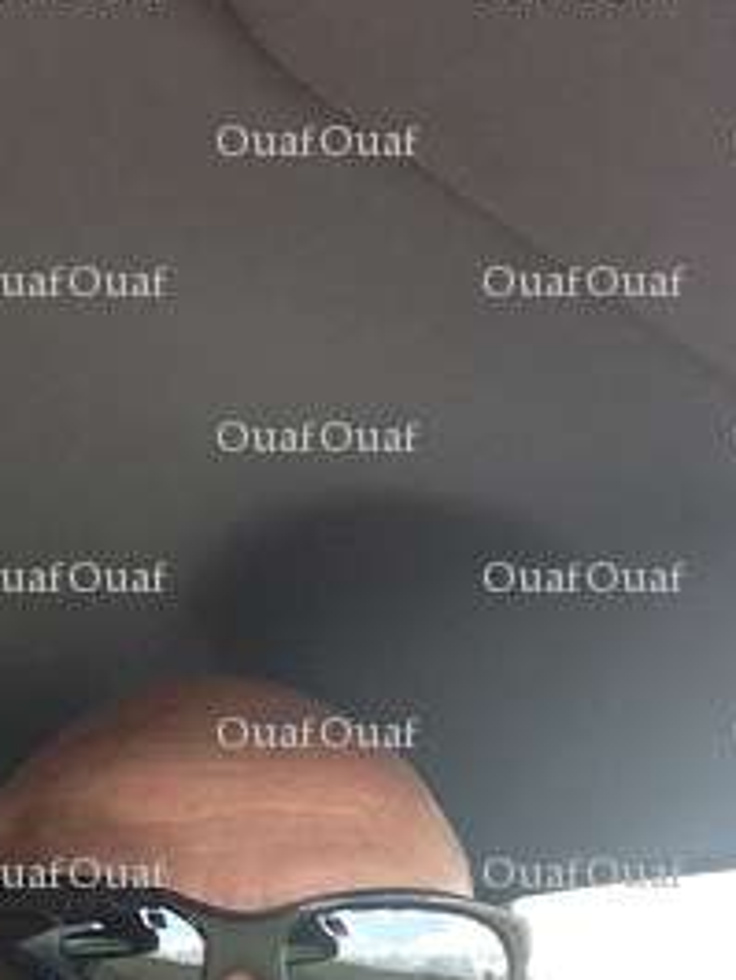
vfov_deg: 28.4
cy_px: 854
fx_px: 1870
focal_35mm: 66
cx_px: 102
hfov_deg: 21.9
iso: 50
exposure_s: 1/120
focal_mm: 2.18
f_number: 2.4
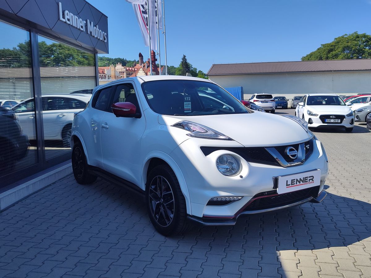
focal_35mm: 23
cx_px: 186
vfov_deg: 58.9
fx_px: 247
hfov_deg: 73.9
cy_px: 139
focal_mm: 7.01
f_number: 1.69
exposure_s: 1/1057
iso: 50
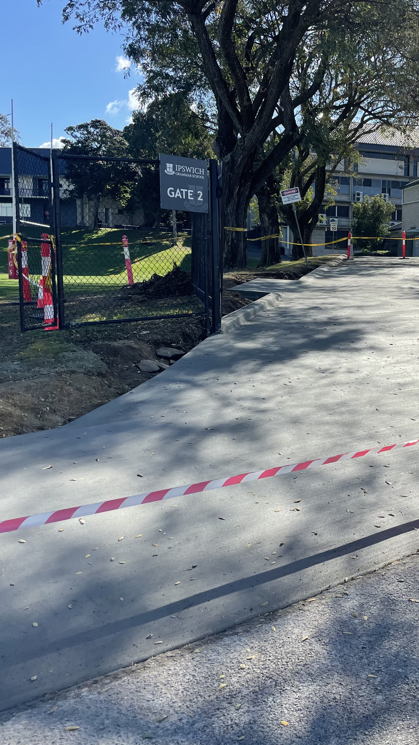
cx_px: 387
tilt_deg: -6.0
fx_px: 751
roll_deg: -0.3
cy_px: 373
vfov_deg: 52.8
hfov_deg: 29.7
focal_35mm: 38
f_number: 1.6
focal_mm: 4.2
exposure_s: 1/3401
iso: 32
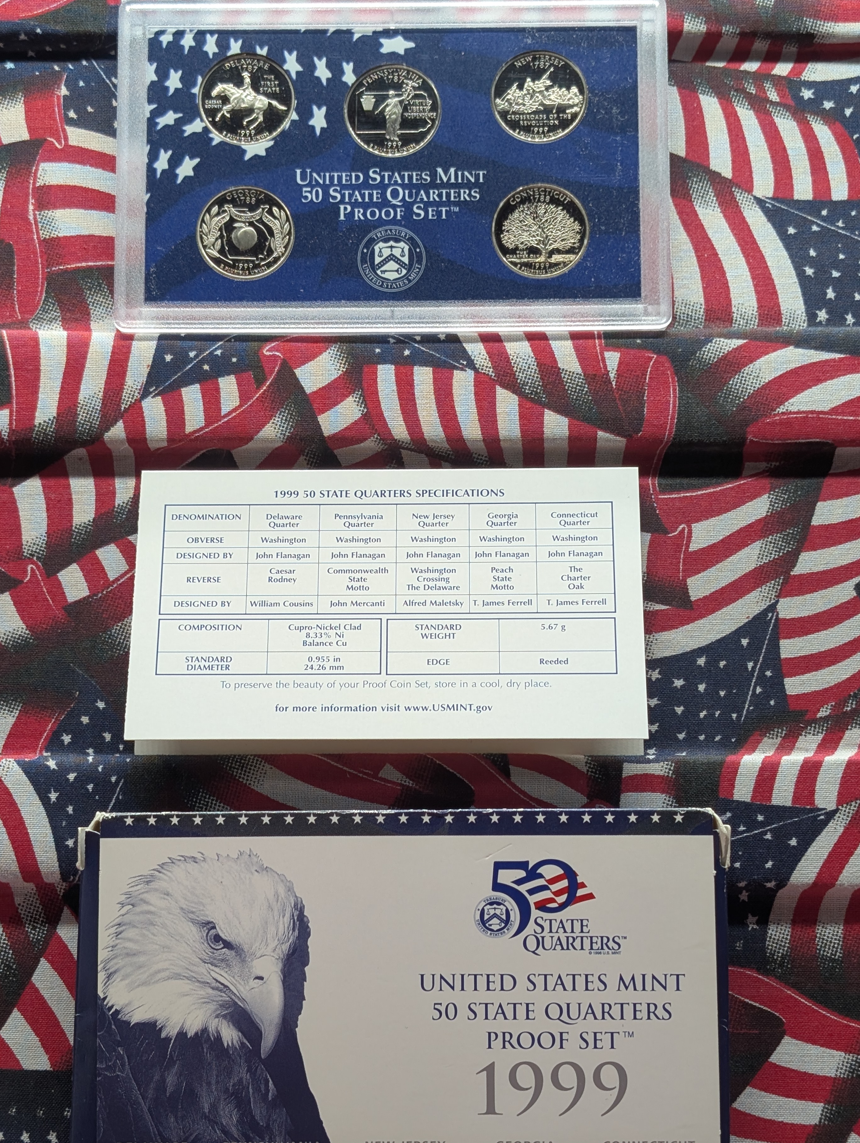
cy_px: 620
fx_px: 1817
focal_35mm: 55
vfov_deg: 34.9
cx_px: 408
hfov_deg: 26.6
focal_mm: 6.9
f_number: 1.68
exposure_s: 1/89.5
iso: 79
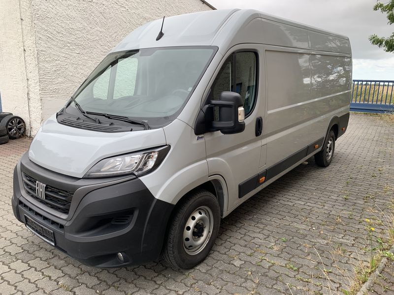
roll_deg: -3.0
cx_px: 197
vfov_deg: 53.1
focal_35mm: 26
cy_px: 148
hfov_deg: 67.3
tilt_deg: -10.7
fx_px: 296
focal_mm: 4.25
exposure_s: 1/431
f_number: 1.8
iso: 25
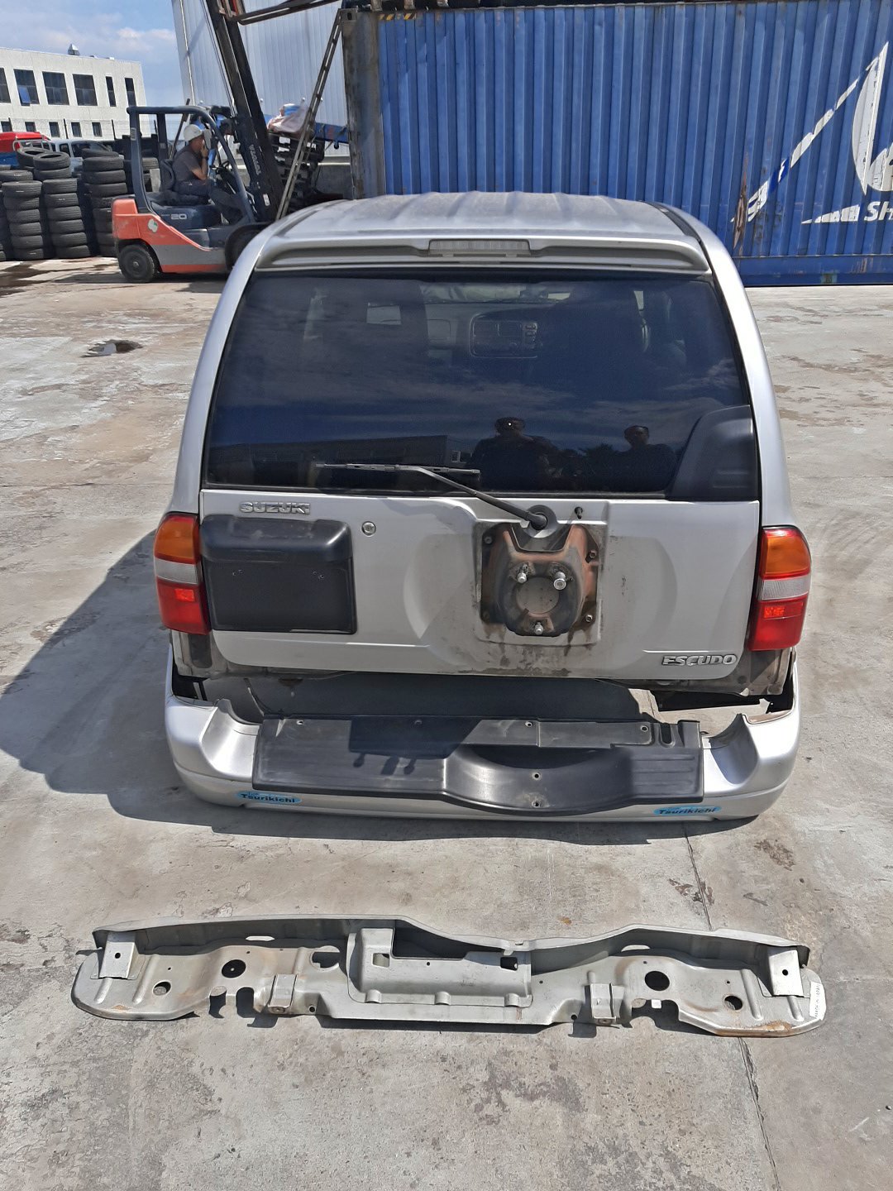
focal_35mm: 26
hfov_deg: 53.1
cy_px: 596
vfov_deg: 67.3
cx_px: 446
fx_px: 894
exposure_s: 1/2907
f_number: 1.7
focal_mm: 3.93
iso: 40
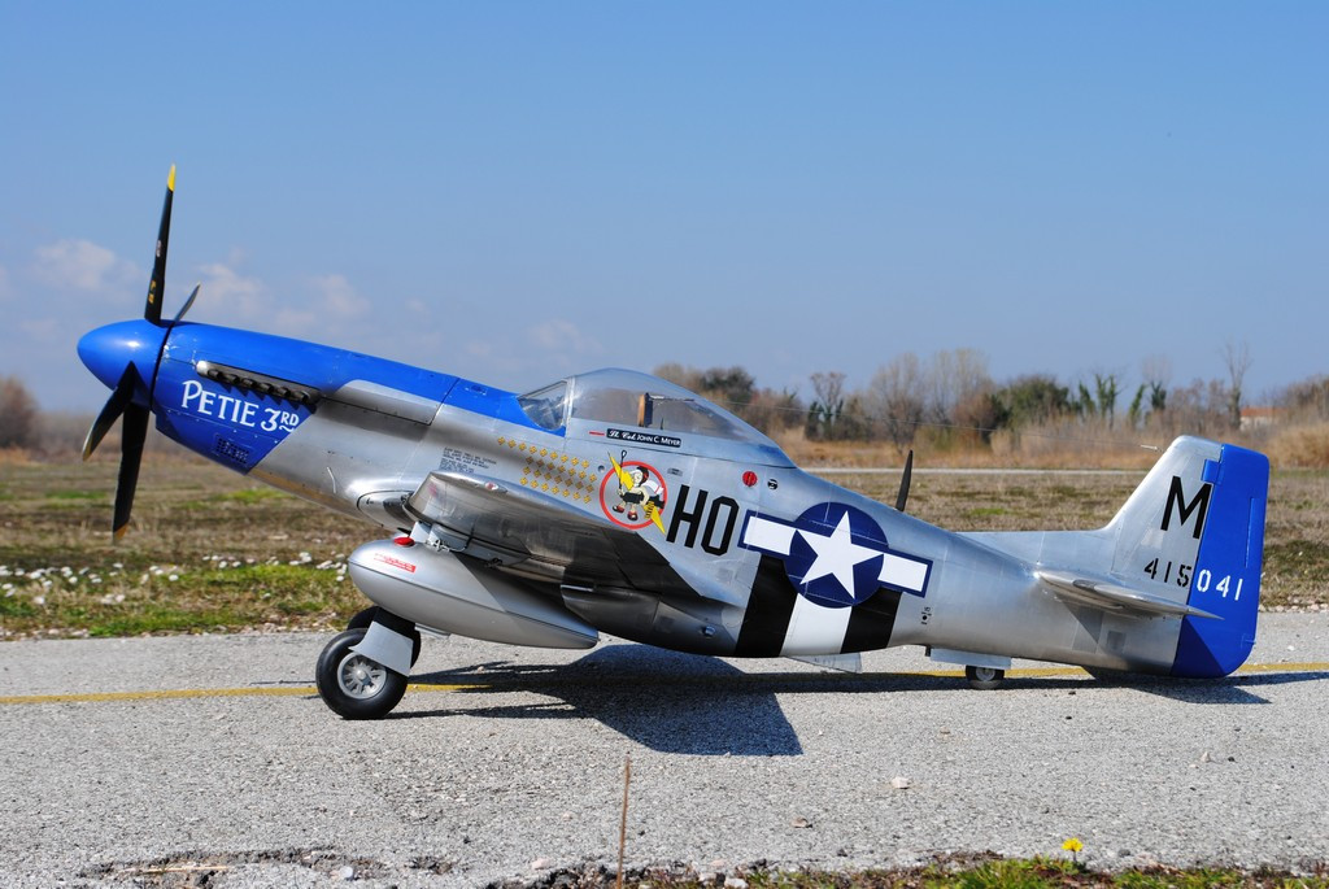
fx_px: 2494
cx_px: 664
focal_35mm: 68
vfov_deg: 20.2
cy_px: 444
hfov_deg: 29.8
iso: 100
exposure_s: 1/250
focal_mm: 45
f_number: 8
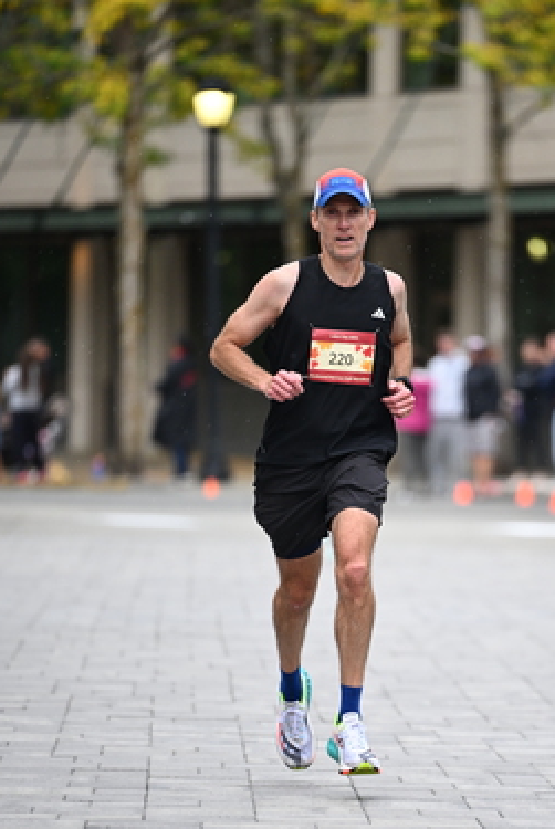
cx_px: 404
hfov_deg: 4.7
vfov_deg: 7.0
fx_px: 6756
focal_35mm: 293
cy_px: 568
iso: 1250
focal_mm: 200
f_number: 2.8
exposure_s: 1/1600
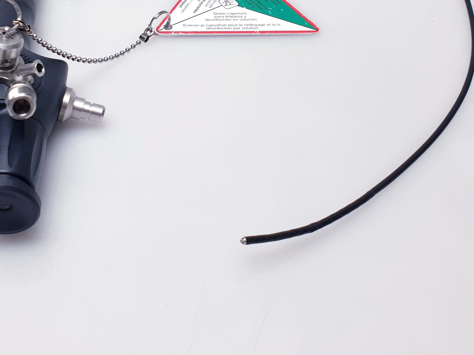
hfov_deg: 41.0
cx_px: 183
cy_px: 66
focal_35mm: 46
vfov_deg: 30.7
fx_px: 630
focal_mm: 4.3
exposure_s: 1/100
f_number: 2.4
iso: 64
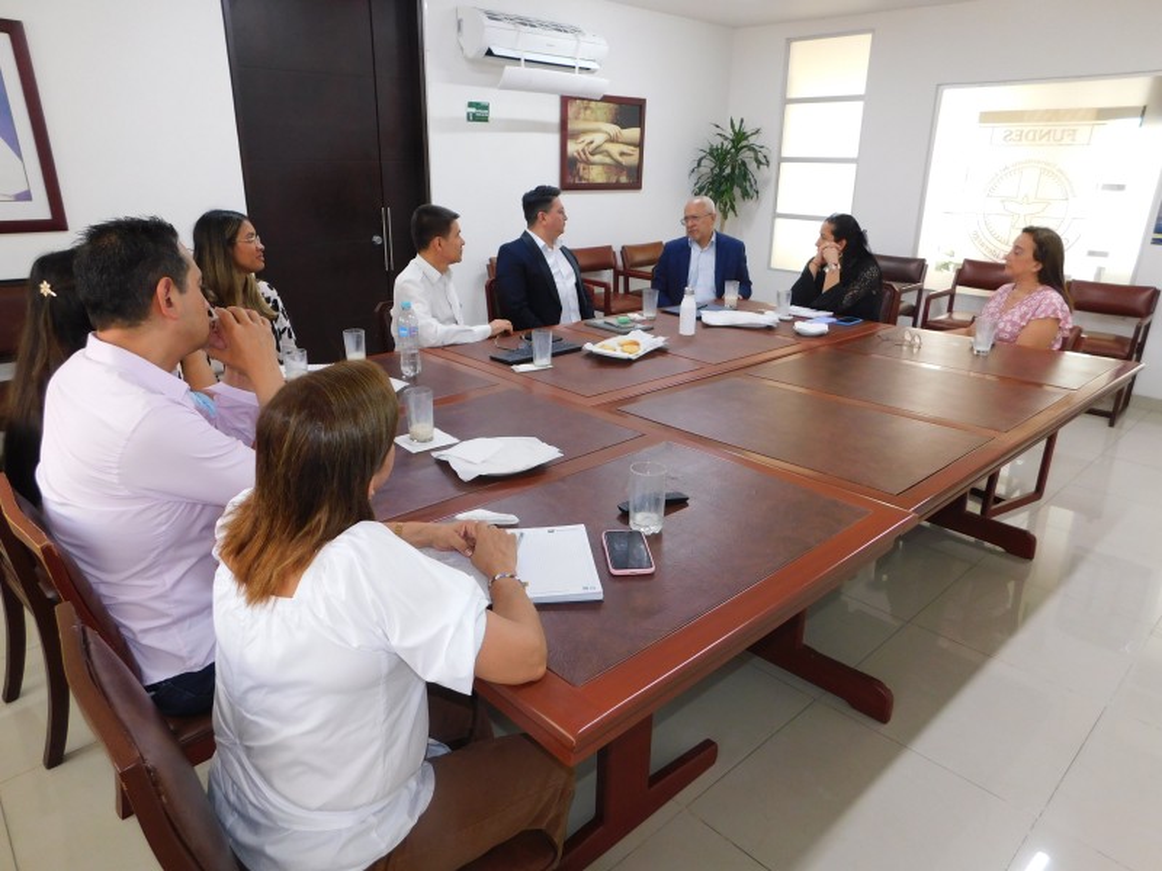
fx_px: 772
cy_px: 436
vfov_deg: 58.9
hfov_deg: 73.9
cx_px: 581
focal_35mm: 23
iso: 200
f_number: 3
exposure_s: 1/30
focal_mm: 4
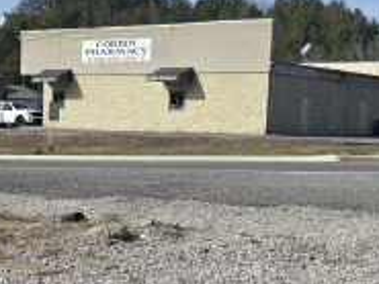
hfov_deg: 23.4
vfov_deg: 17.6
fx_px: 909
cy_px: 241
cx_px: 106
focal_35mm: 83
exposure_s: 1/7944
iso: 80
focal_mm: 6.3
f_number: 1.7
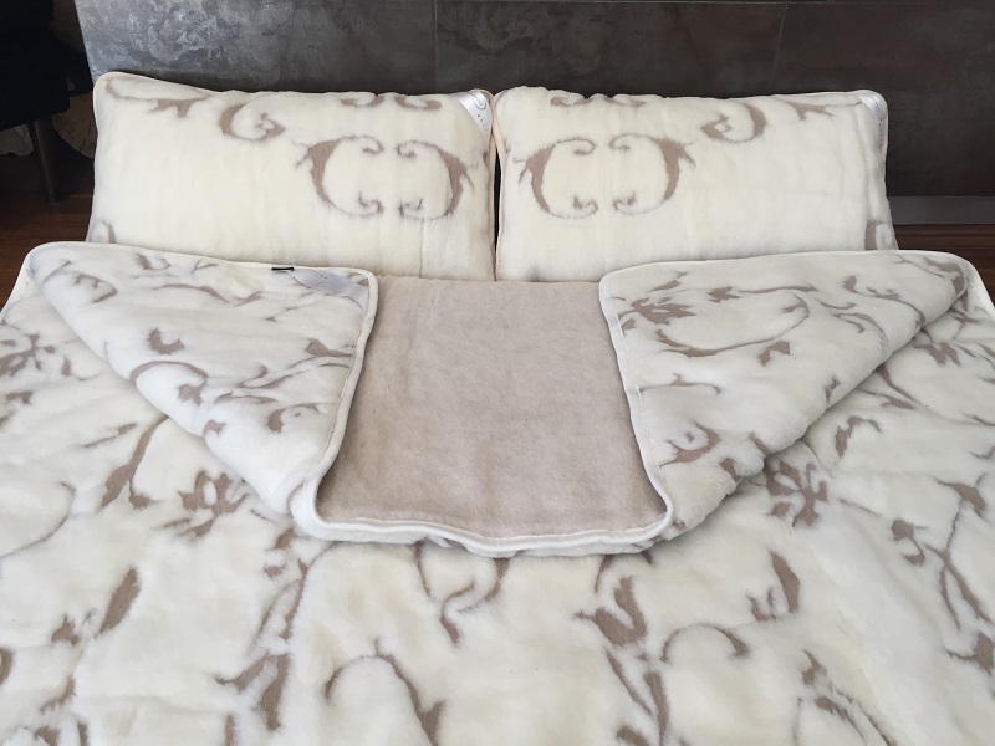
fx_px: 834
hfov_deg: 61.7
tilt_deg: -32.3
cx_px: 498
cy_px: 373
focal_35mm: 29
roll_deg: -0.2
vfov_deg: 48.2
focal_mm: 4.15
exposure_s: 1/33
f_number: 2.2
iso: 32
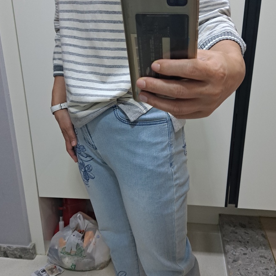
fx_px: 316
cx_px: 153
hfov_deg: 47.1
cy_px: 112
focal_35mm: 35
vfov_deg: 47.0
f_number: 1.8
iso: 320
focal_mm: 5.23
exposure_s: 1/40
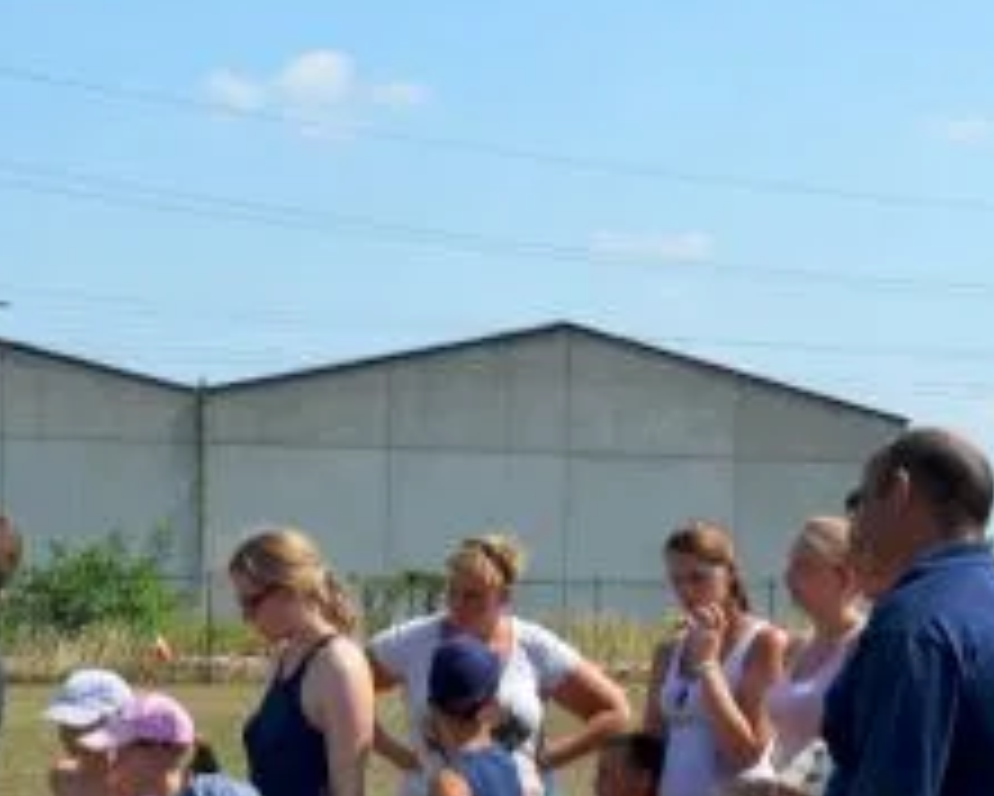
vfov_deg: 16.7
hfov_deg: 21.0
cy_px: 693
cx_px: 432
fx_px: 2678
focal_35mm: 91
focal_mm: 22
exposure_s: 1/250
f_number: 8
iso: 100
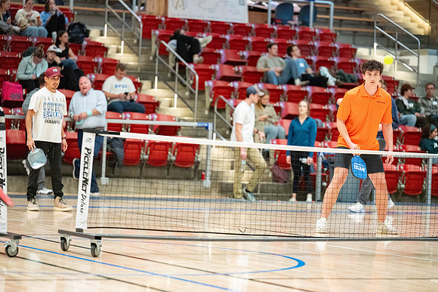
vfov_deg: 10.2
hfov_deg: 15.2
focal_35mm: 135
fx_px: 1643
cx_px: 219
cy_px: 146
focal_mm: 135
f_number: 2.8
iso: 5000
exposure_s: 1/500
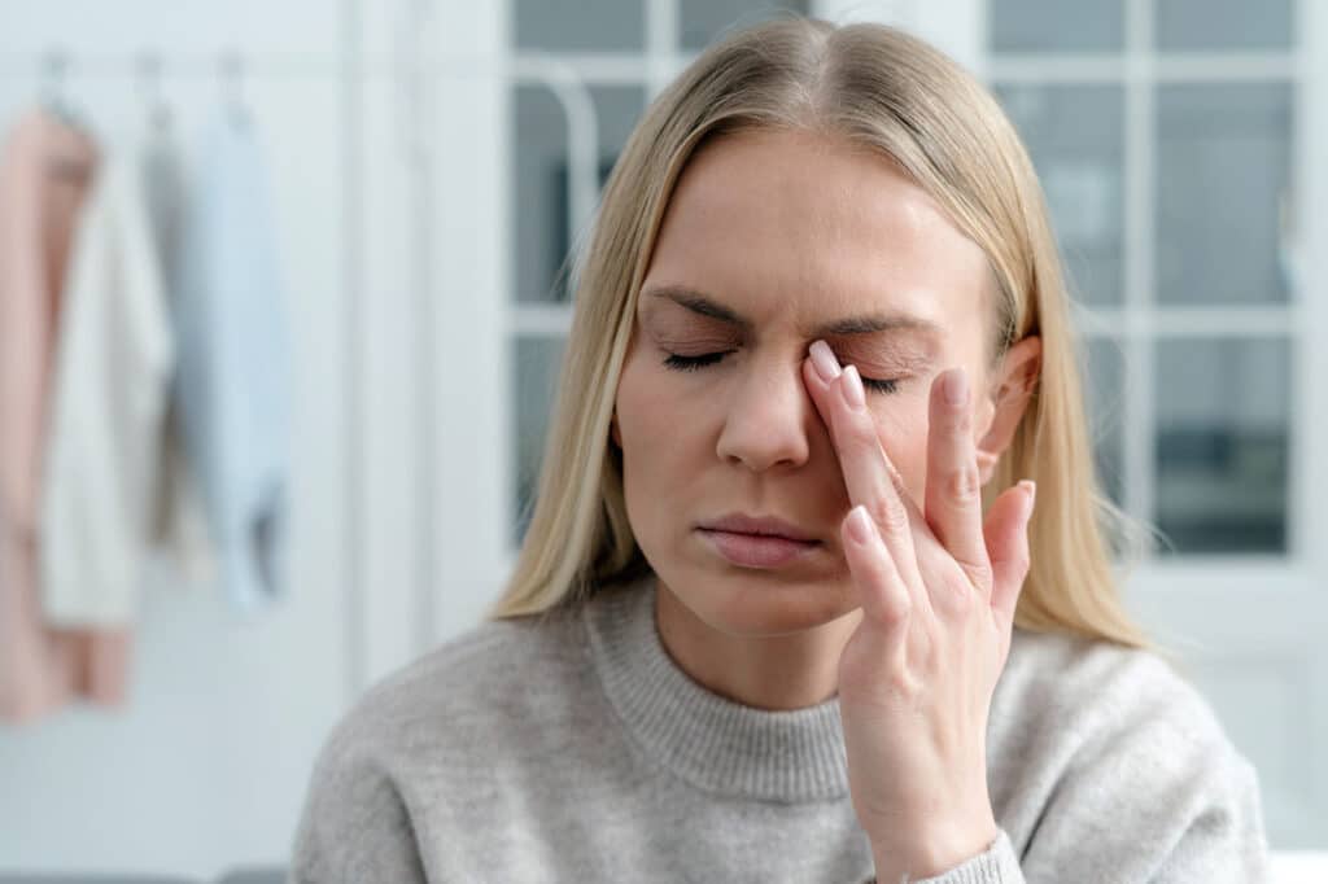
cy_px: 442
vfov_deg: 27.0
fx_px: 1844
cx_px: 664
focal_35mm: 50
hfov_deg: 39.6
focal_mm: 50
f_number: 3.5
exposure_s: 1/100
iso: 400
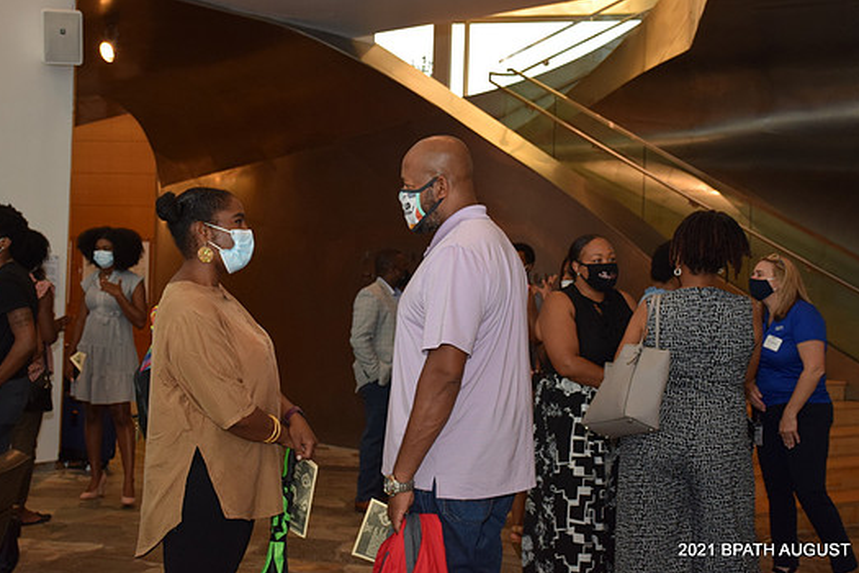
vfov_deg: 25.5
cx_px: 398
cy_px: 263
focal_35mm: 53
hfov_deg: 37.5
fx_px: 1265
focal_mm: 32
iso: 800
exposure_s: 1/100
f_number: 5
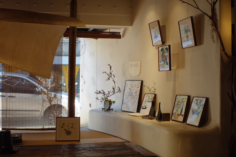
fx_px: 459
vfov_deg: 19.5
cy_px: 78
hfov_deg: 28.8
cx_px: 118
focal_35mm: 70
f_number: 3.5
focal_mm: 25.7
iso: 125
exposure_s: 1/80
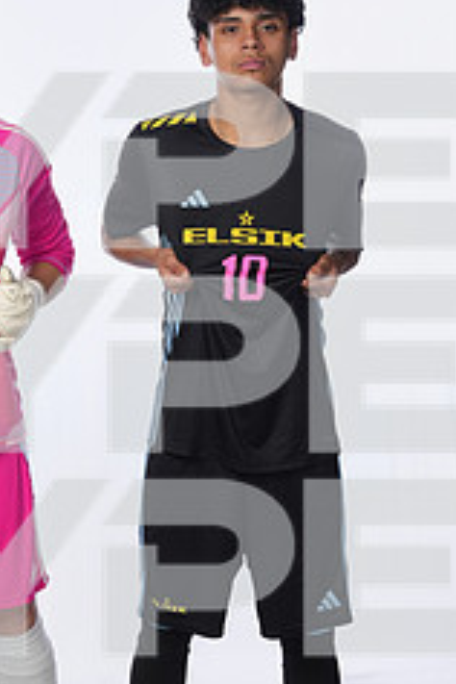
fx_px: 1729
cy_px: 367
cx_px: 75
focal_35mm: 91
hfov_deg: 14.9
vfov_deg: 22.4
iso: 800
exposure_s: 1/250
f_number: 8
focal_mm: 48
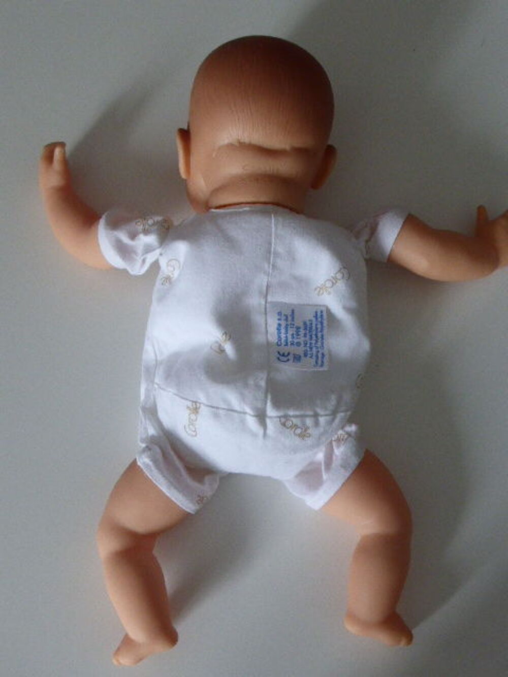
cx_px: 254
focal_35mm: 49
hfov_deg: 29.7
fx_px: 959
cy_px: 338
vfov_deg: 38.9
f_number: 4.2
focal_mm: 8.5
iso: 400
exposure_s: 1/30
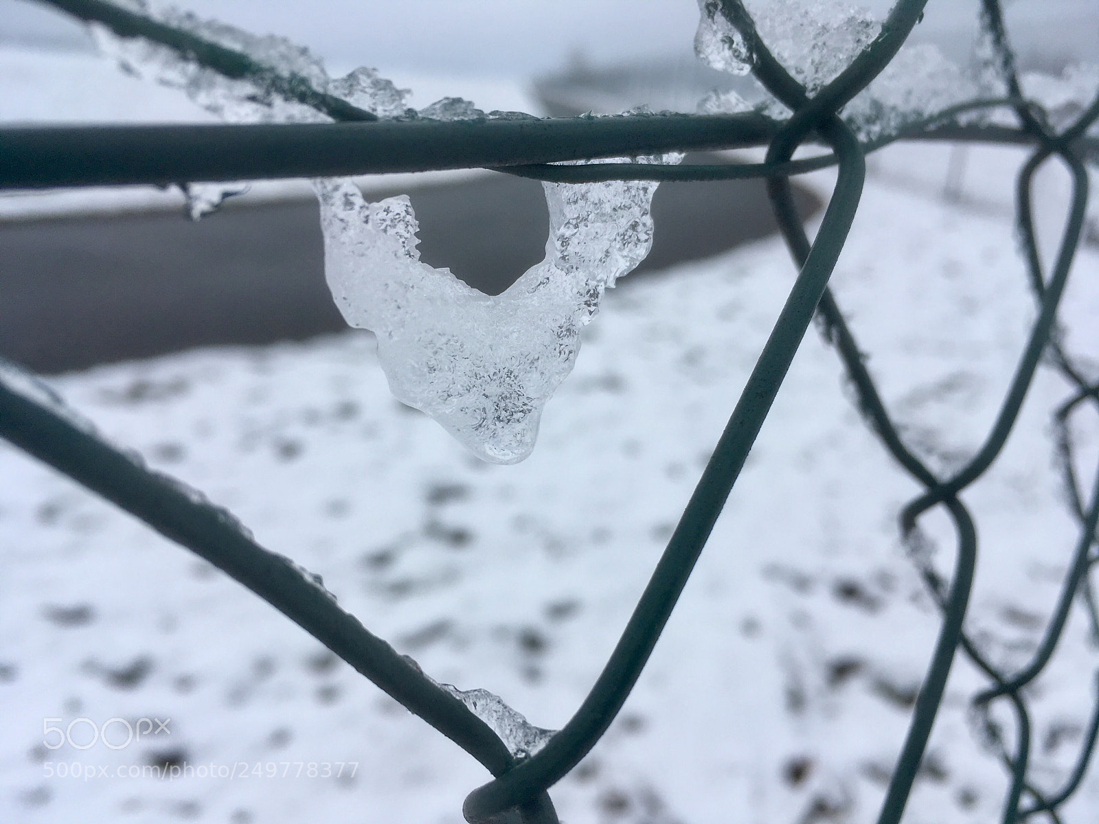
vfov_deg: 48.2
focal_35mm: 29
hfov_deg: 61.7
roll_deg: -4.8
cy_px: 412
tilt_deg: -19.3
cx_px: 550
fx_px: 921
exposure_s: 1/894
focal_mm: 4.15
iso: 25
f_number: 2.2
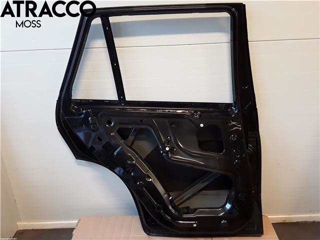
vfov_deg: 49.7
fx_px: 259
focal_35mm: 28
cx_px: 160
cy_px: 120
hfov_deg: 63.4
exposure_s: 1/50
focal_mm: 2.91
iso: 125
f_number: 1.9
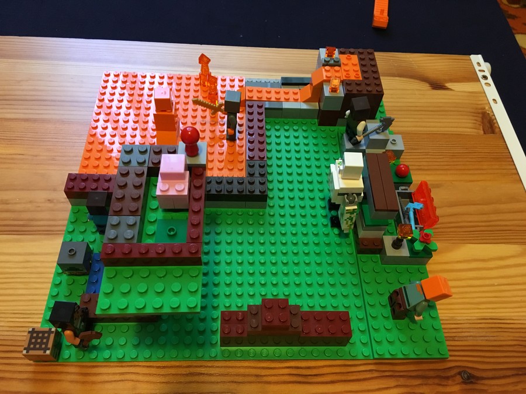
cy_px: 197
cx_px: 263
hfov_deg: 61.7
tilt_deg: -55.7
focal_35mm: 29
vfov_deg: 48.2
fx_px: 441
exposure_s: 1/20
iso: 200
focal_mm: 4.15
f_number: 2.2
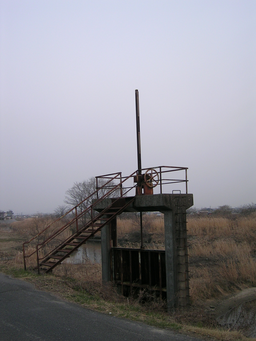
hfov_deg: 32.9
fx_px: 434
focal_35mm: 44
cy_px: 170
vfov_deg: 42.9
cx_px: 128
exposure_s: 1/37.7
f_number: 3
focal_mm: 6.7
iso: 50
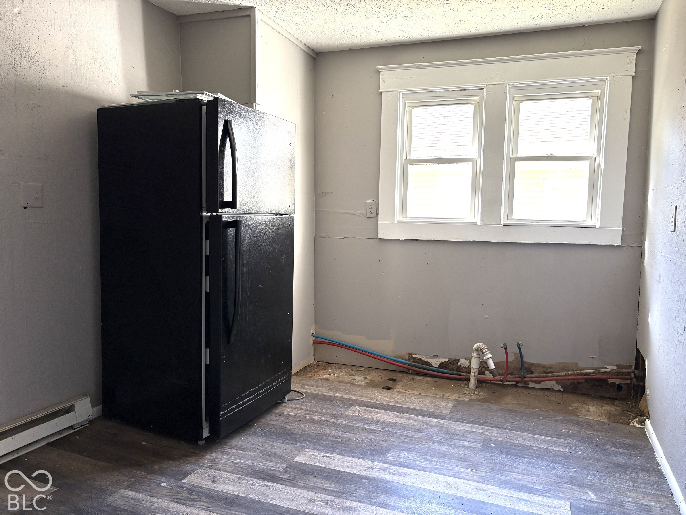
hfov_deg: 67.3
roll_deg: -0.3
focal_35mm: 26
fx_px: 515
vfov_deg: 53.1
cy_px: 258
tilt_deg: -4.1
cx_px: 343
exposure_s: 1/63
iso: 125
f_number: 1.6
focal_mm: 5.96
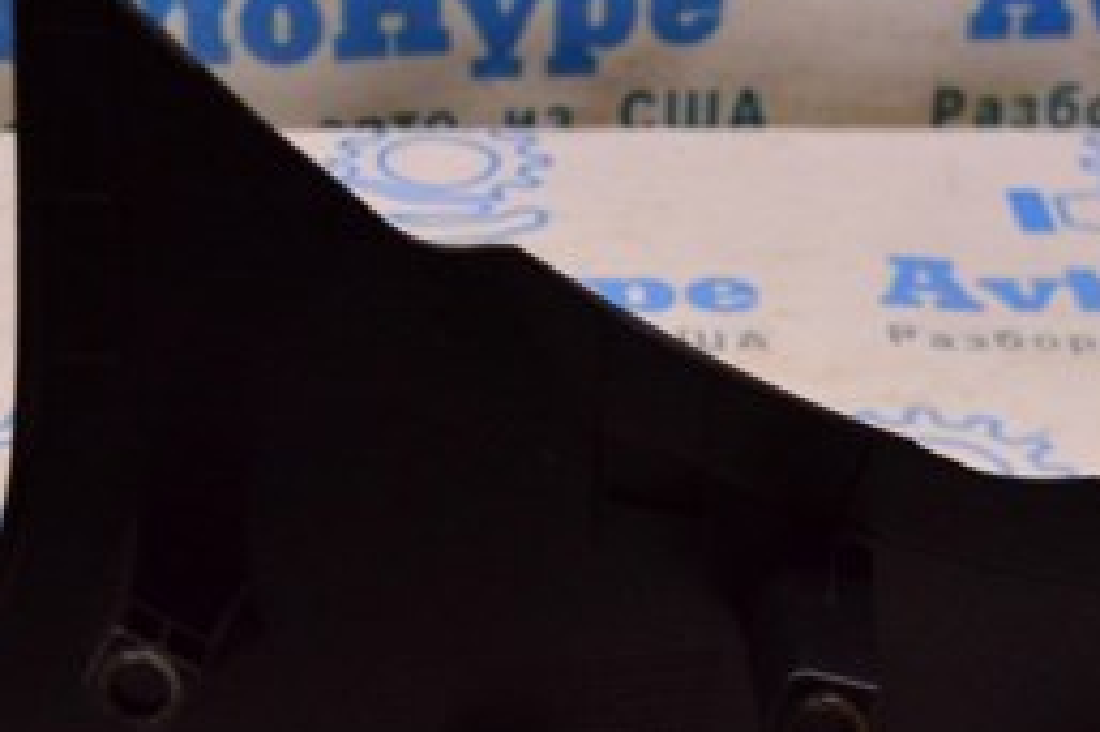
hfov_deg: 21.8
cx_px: 445
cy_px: 674
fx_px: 2847
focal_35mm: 93
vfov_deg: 14.5
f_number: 4
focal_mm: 25
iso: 1600
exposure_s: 1/400
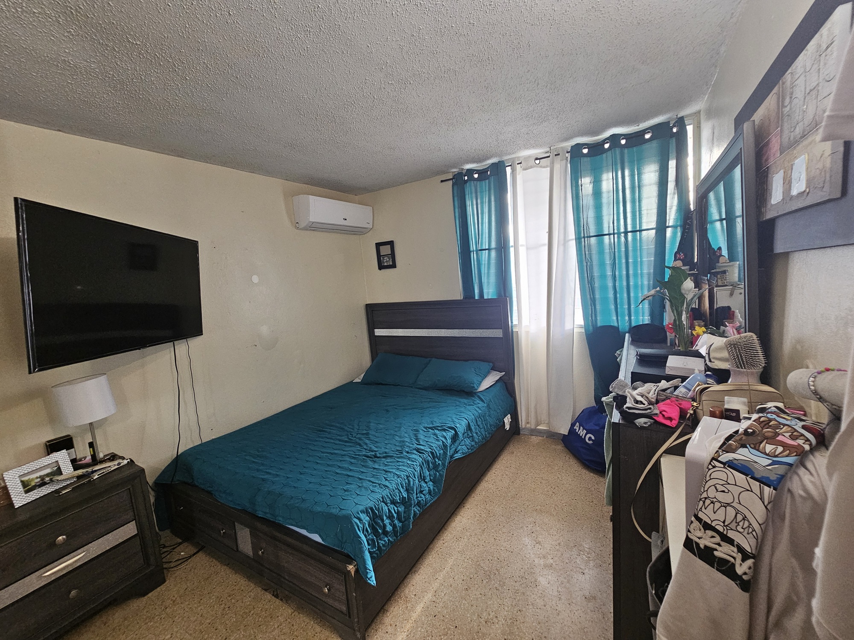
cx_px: 427
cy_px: 320
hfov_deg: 106.2
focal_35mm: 13
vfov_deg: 89.9
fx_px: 321
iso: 250
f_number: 2.2
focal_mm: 2.2
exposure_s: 1/60
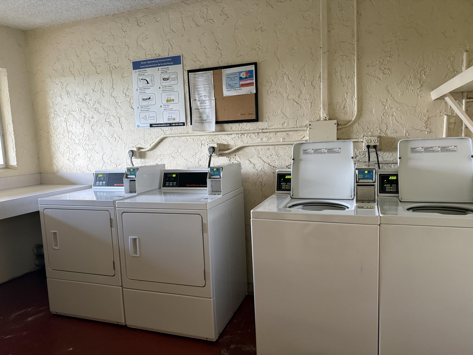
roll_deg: +2.6
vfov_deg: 56.8
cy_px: 178
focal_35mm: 24
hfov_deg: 71.6
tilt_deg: -8.1
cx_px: 236
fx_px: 328
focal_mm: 6.76
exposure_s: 1/60
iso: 400
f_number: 1.78
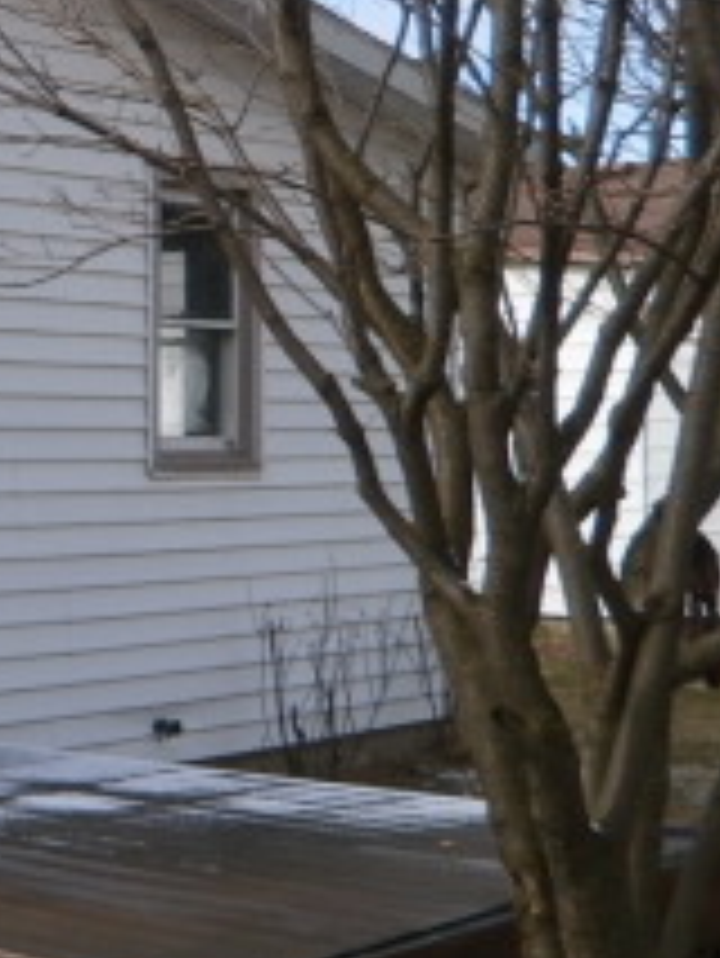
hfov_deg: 16.4
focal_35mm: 78
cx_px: -504
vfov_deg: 24.9
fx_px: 2161
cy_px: 337
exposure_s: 1/800
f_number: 2.8
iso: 100
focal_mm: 4.7
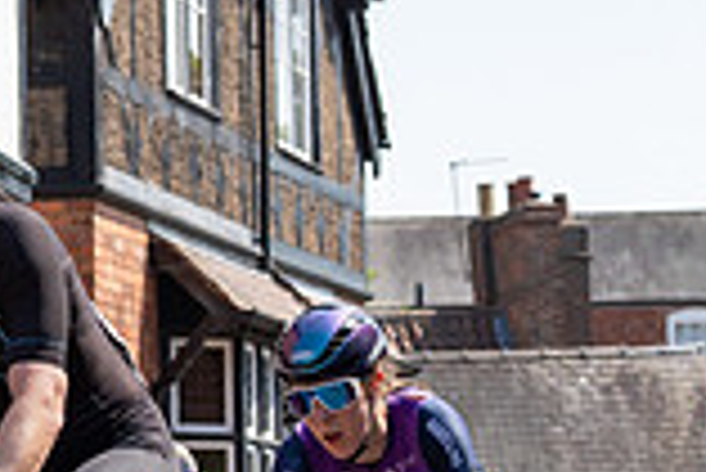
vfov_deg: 6.4
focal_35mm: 213
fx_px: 4181
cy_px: 567
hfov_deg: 9.6
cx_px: -48
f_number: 3.5
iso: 160
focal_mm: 38
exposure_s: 1/2500
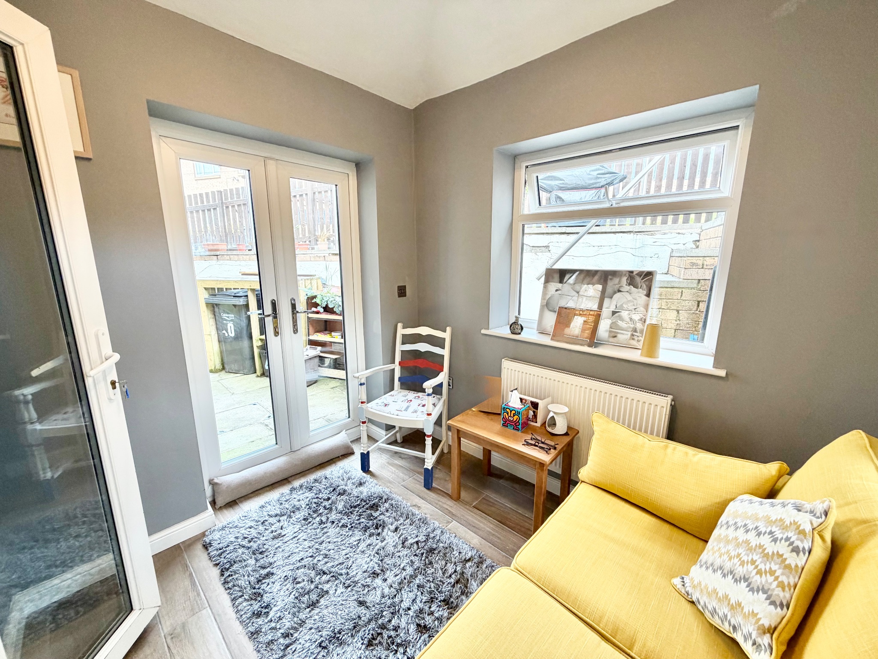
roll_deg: +0.5
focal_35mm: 14
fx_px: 355
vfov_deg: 85.7
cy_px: 330
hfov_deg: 102.1
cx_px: 439
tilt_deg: -11.4
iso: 125
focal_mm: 2.22
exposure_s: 1/100
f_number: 2.2
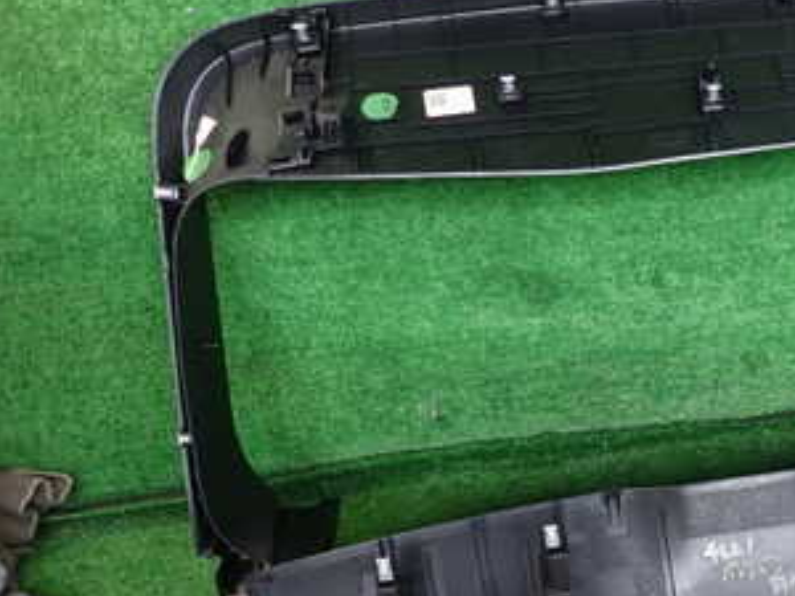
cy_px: 498
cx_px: 771
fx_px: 1148
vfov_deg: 28.3
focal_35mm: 50
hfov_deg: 35.1
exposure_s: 1/50
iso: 200
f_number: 2
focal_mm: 4.5
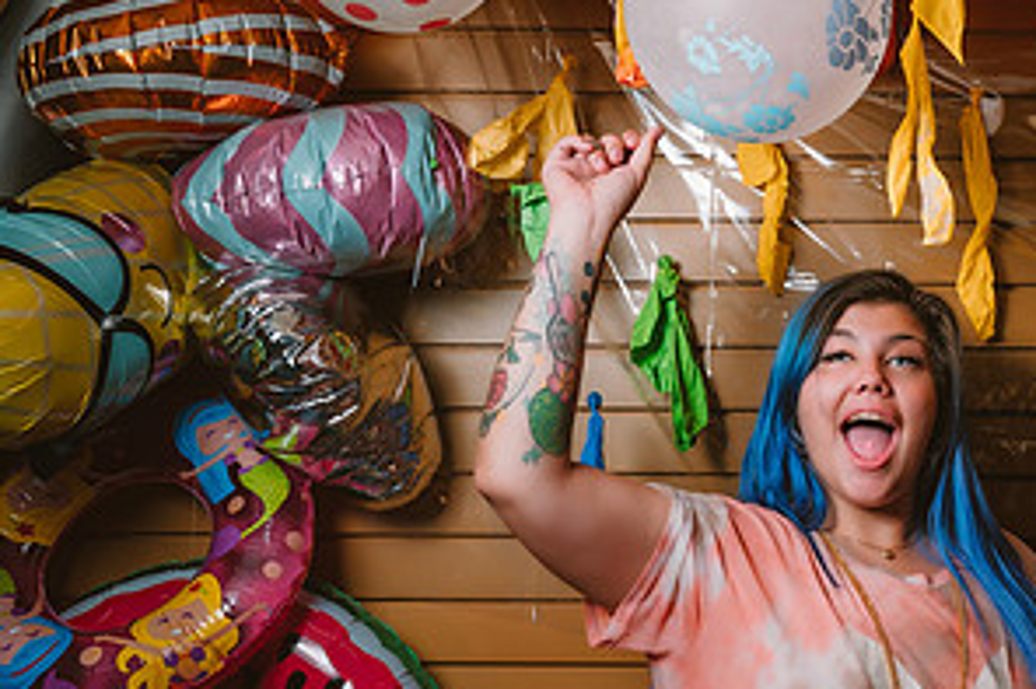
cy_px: 525
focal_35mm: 76
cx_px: 1008
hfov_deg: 25.5
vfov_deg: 17.8
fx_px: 2186
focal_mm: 46.5
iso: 100
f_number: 5
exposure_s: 1/125
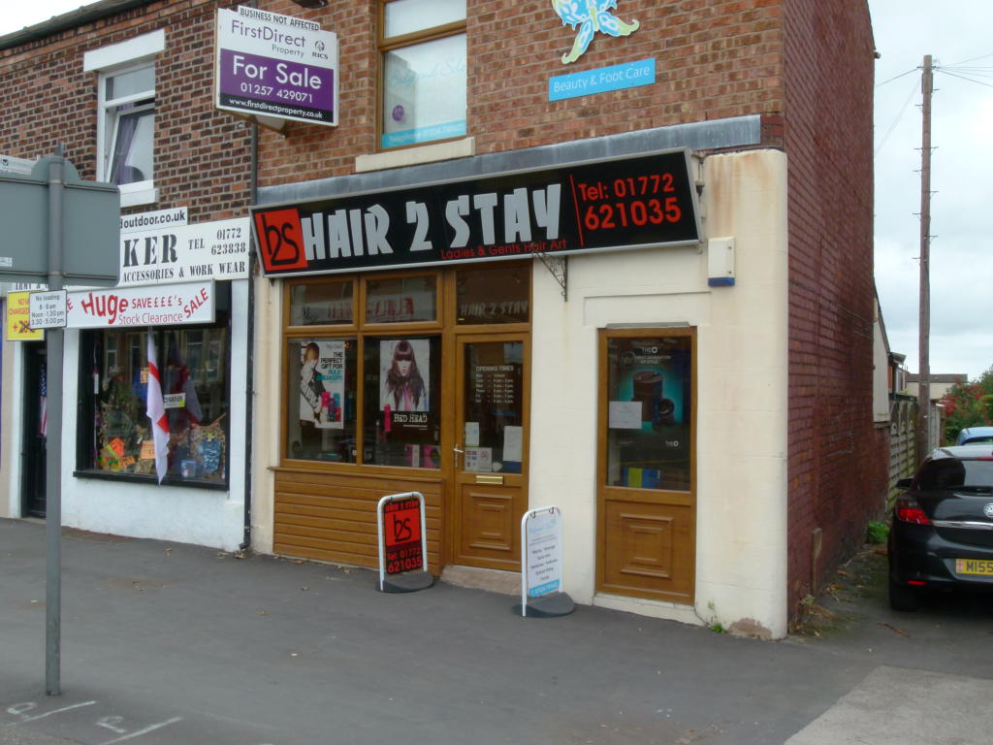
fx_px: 1147
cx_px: 496
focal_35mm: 40
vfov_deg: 36.0
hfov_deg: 46.8
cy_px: 372
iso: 100
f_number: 8
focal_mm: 7.3
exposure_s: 1/50
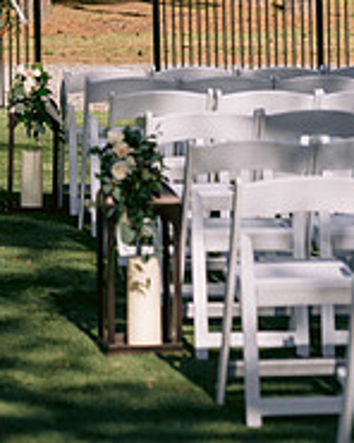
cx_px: -122
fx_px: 2698
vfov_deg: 9.3
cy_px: -8
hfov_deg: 7.4
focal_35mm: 206
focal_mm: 70
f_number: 2.8
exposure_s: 1/125
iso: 200
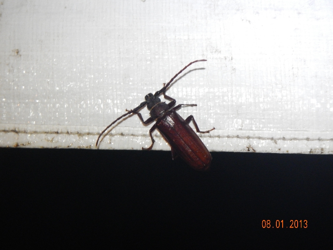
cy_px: 125
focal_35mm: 91
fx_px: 875
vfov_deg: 16.2
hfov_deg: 21.5
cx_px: 166
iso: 800
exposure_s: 1/13
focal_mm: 16.4
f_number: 4.5
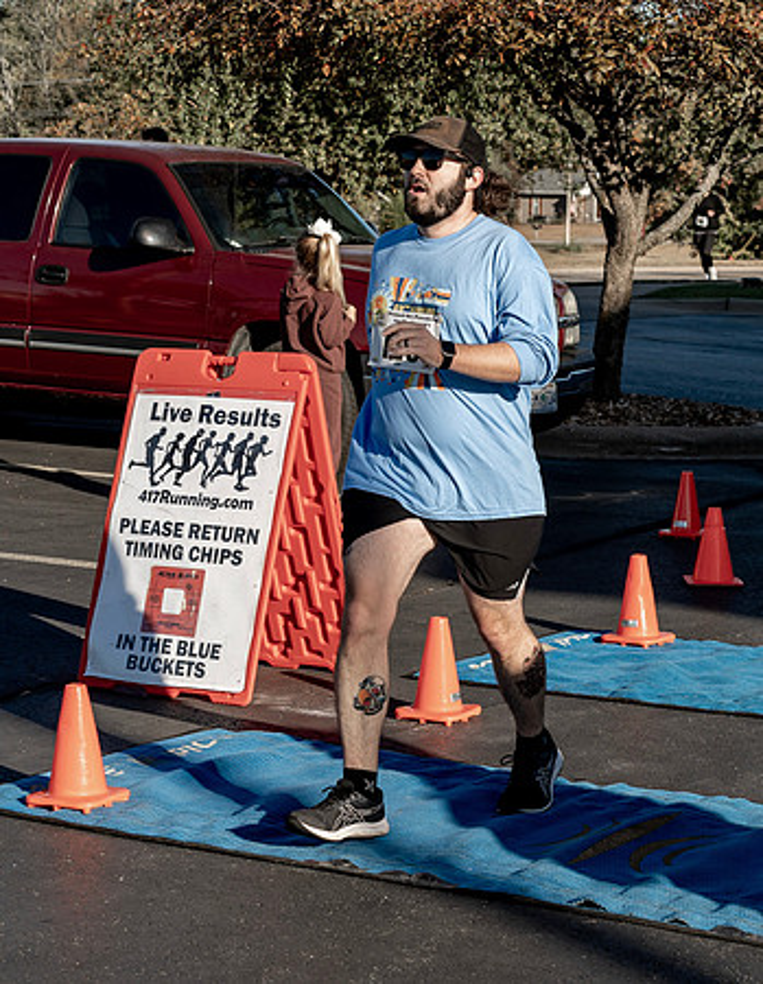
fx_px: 2731
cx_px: 508
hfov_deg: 15.9
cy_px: 415
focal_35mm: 95
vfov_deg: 20.4
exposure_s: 1/800
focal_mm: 40
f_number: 4.5
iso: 125
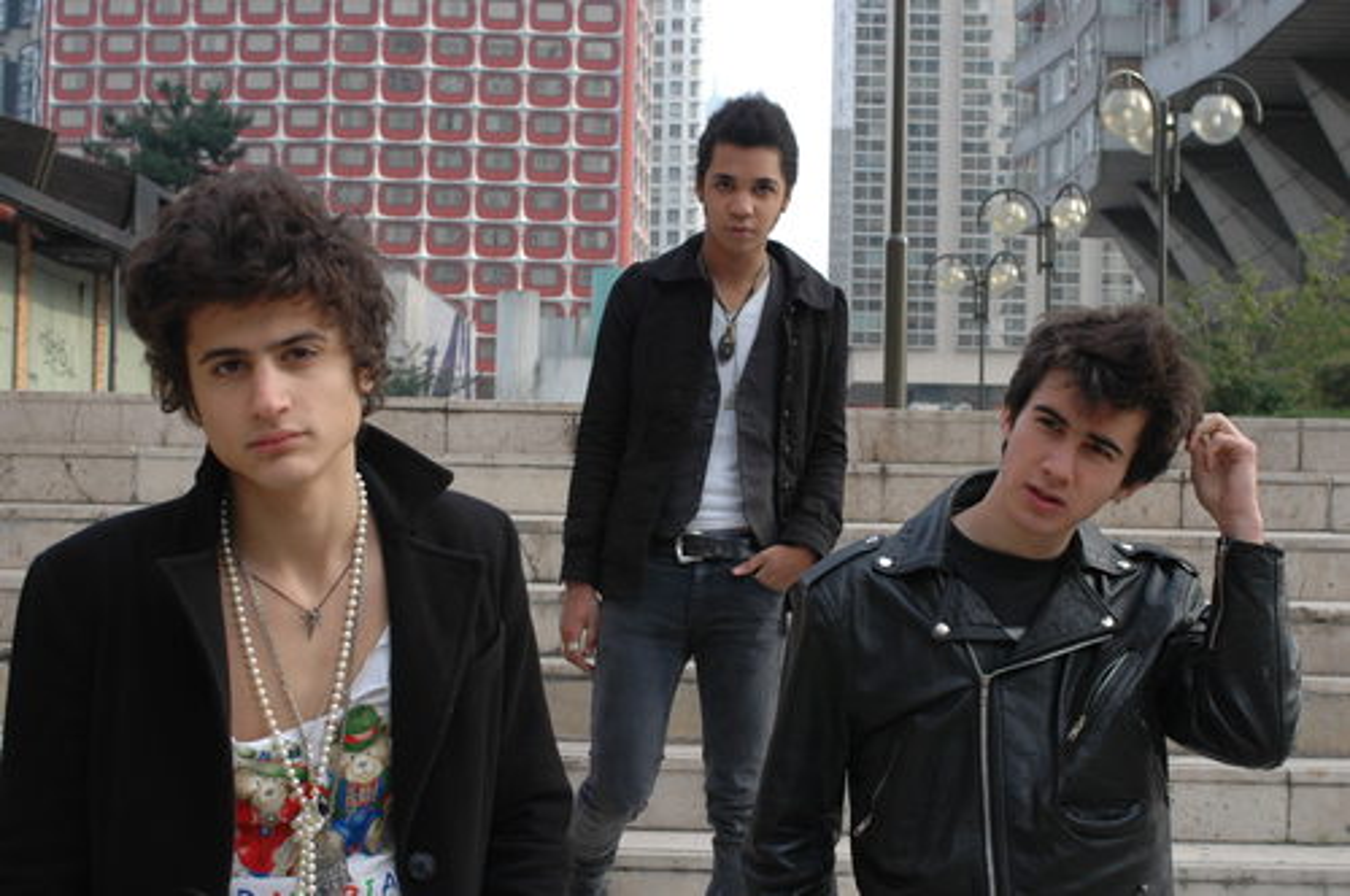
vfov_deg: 25.7
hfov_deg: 37.9
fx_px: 1966
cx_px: 675
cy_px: 448
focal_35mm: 52
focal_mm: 35
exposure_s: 1/125
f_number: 9.5
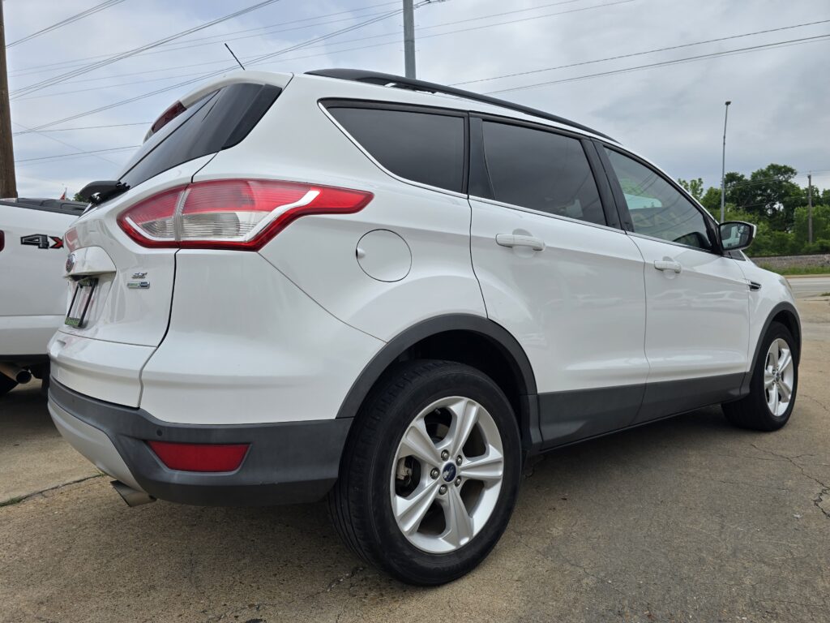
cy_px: 312
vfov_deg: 58.9
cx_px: 415
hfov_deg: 73.9
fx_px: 551
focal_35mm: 23
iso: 12
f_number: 1.7
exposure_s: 1/1192
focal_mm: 6.3
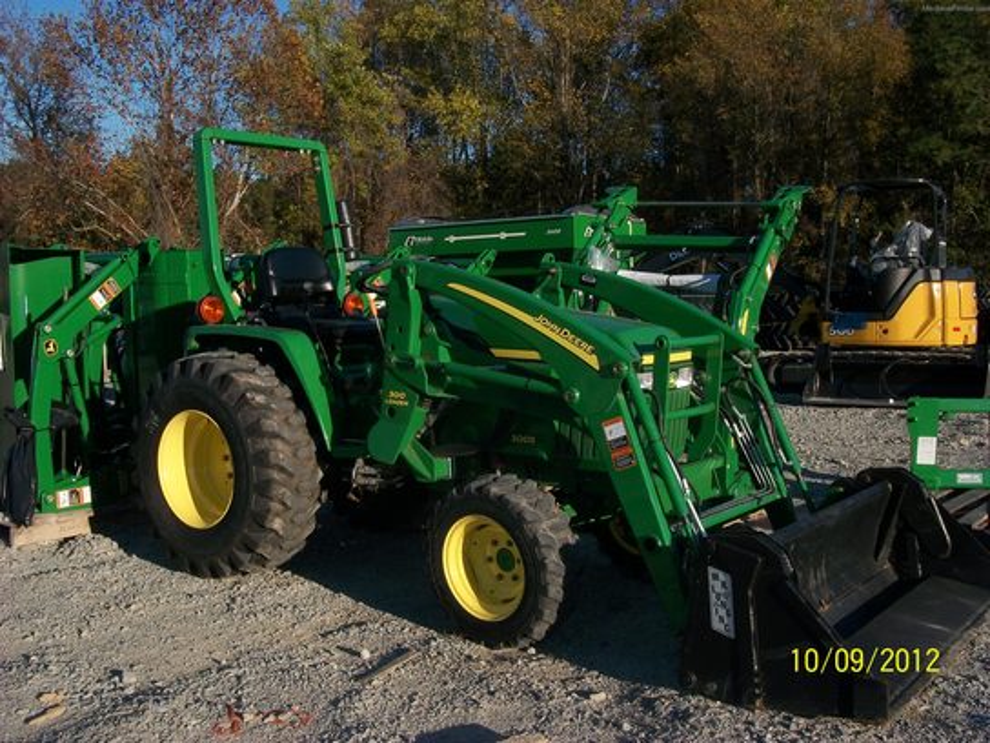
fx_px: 1144
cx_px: 495
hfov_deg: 46.8
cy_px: 372
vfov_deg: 36.0
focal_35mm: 40
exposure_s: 1/400
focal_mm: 7.1
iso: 80
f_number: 6.3
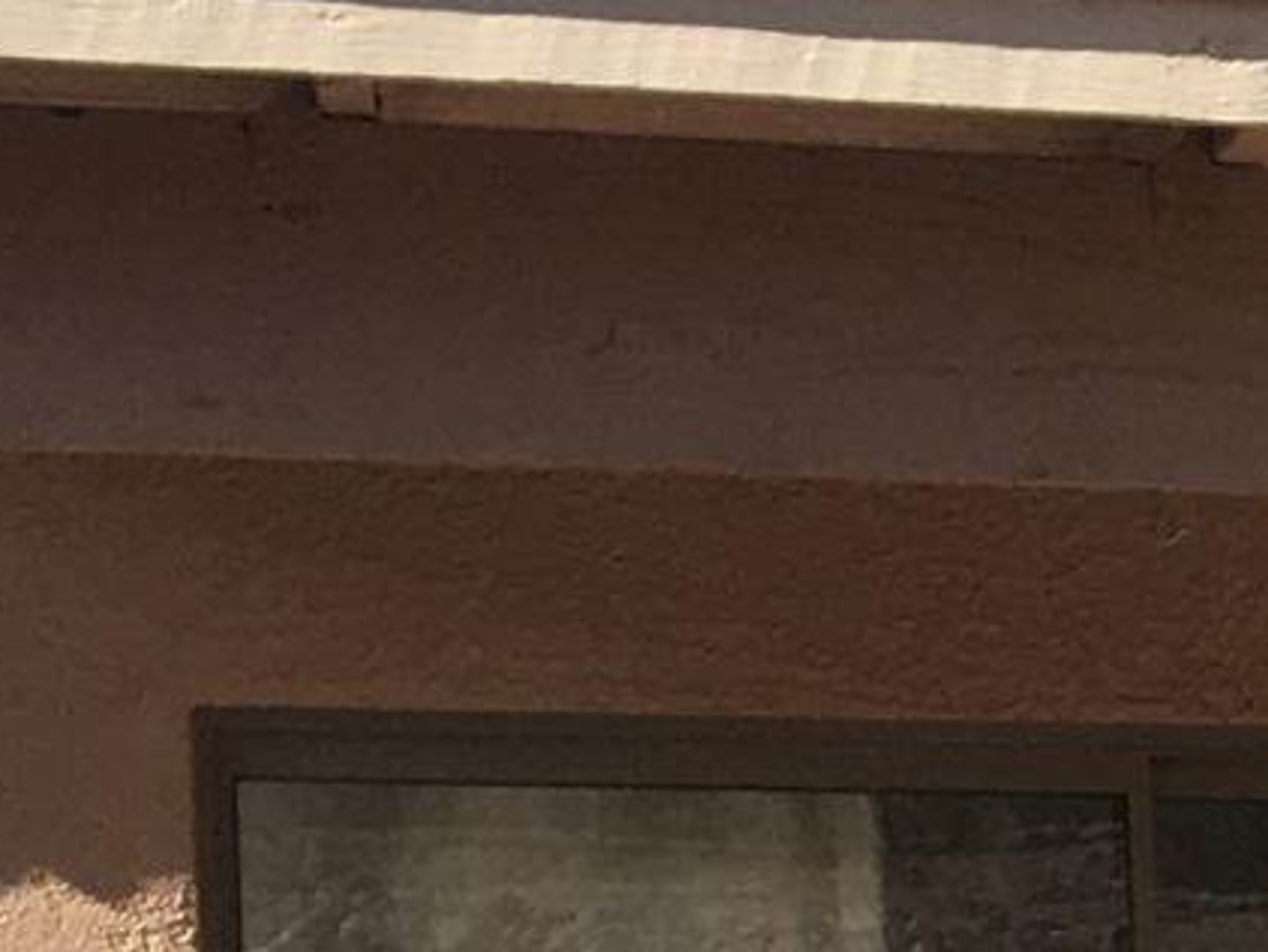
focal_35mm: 206
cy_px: 1883
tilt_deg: -5.2
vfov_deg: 7.0
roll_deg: -1.1
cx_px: 3837
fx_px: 7550
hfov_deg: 8.1
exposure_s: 1/1603
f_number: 2.2
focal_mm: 4.15
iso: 25
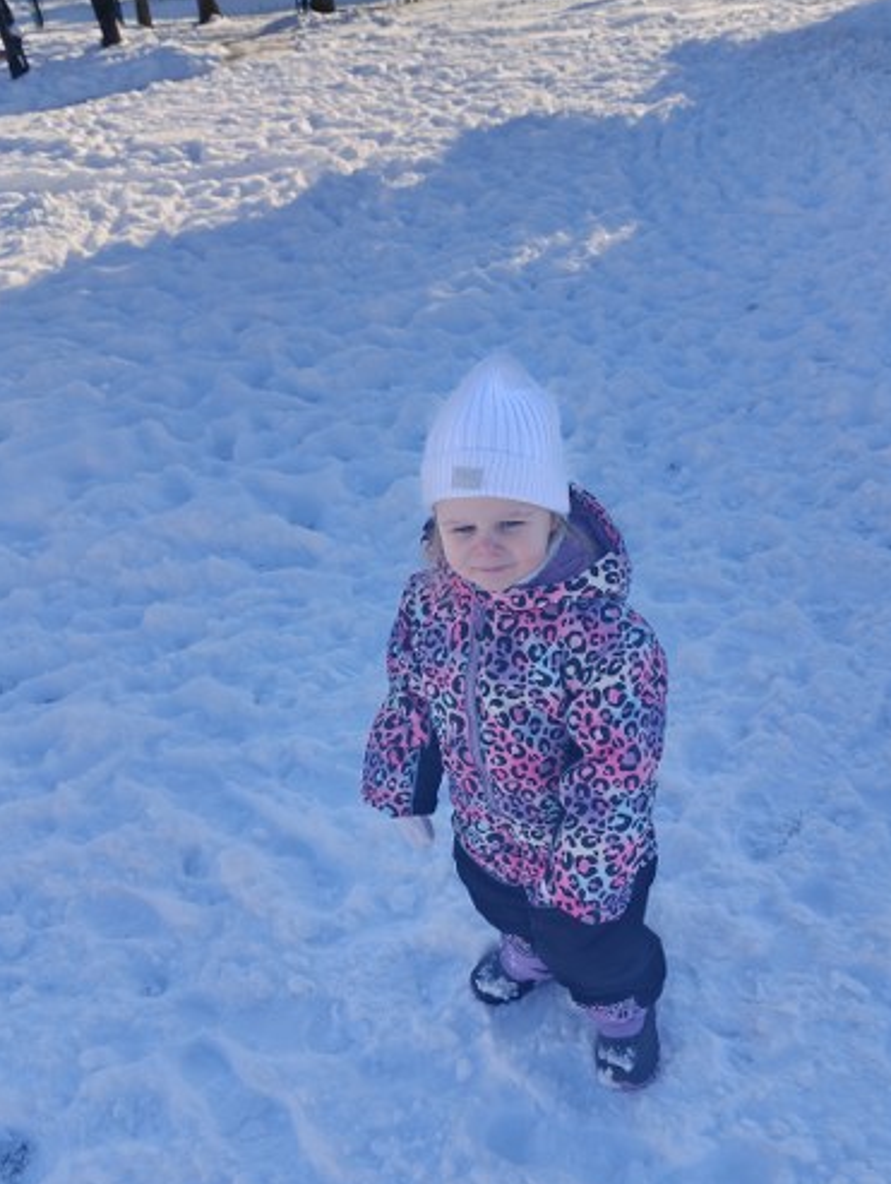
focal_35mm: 28
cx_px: 456
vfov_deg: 63.3
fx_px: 959
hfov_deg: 49.8
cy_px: 627
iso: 50
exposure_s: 1/338
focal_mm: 6.14
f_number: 1.6
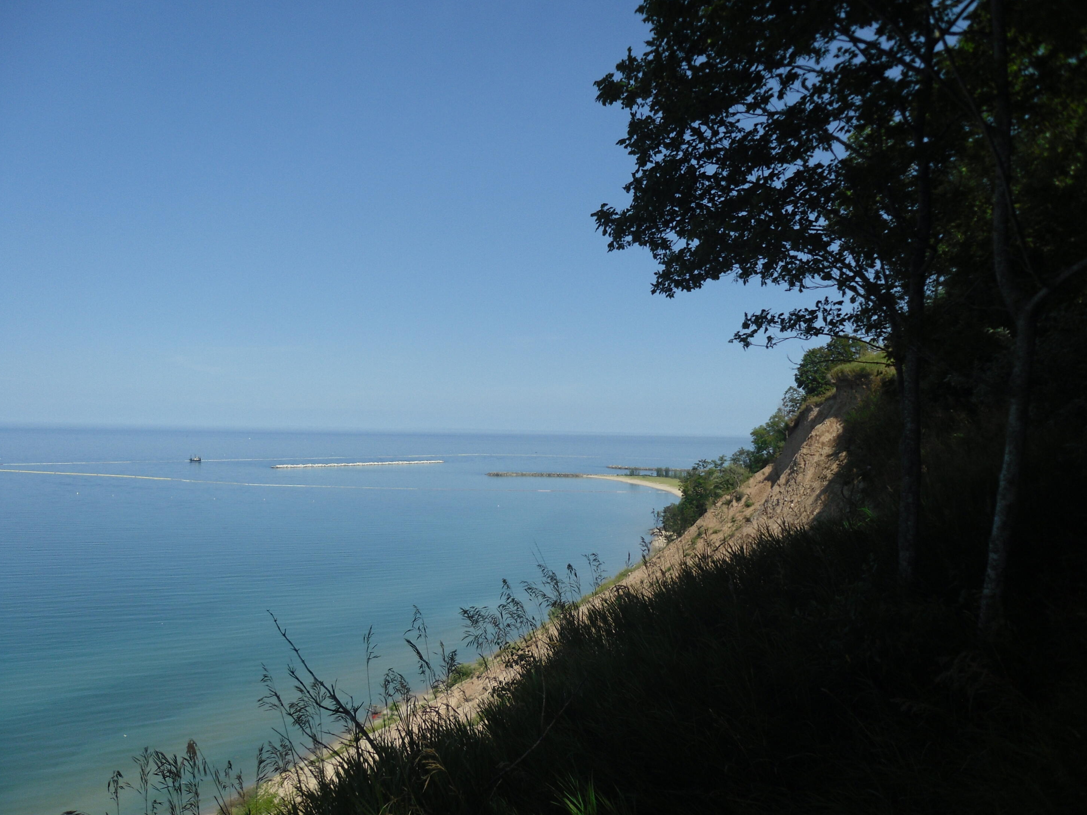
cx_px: 557
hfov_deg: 52.6
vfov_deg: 40.7
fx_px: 1099
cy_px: 410
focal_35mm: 35
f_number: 8.1
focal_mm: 6
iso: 80
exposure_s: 1/317
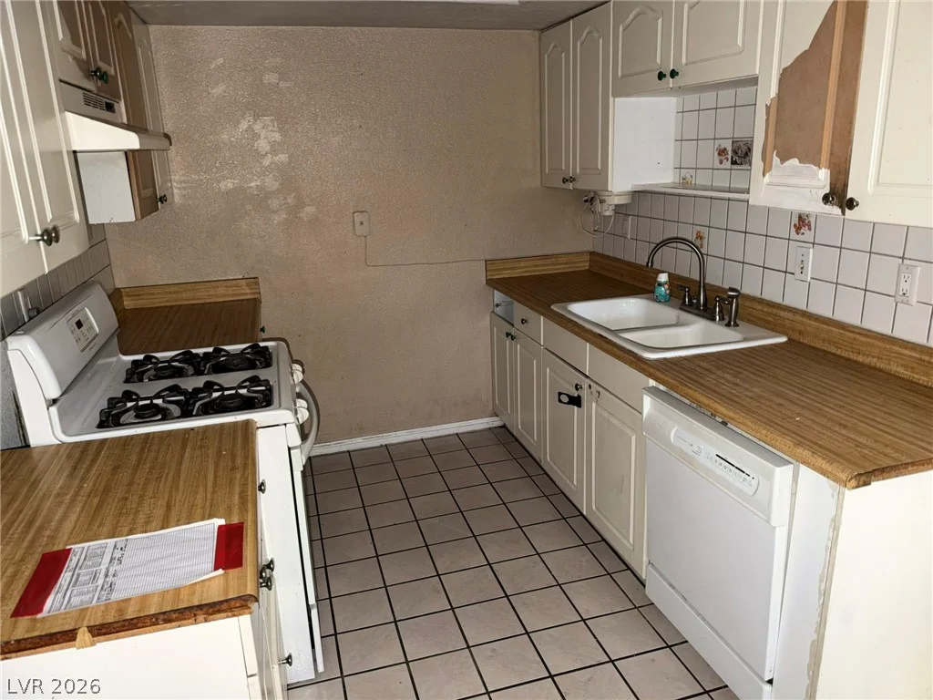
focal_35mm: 24
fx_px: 647
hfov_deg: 71.6
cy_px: 350
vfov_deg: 56.8
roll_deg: +2.0
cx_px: 466
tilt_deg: -16.4
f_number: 1.48
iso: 250
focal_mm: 6.93
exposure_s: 1/5
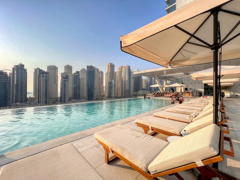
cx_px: 120
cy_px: 90
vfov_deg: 89.9
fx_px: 90
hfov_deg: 106.2
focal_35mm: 13
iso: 32
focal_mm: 1.6
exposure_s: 1/1054
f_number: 1.8
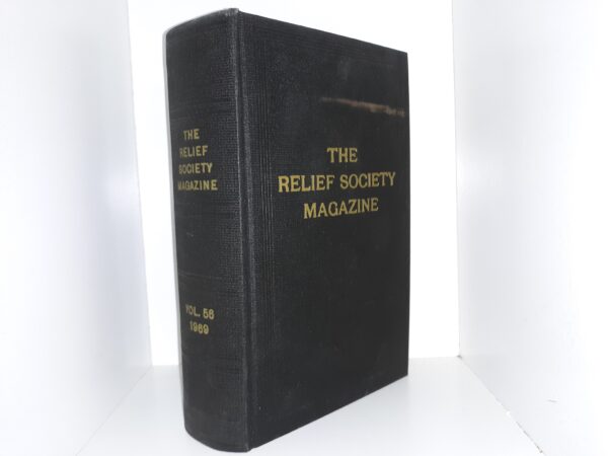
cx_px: 304
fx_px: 492
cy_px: 228
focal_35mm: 28
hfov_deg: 63.4
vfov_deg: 49.7
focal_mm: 3.7
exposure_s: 1/60
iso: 50
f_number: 1.7
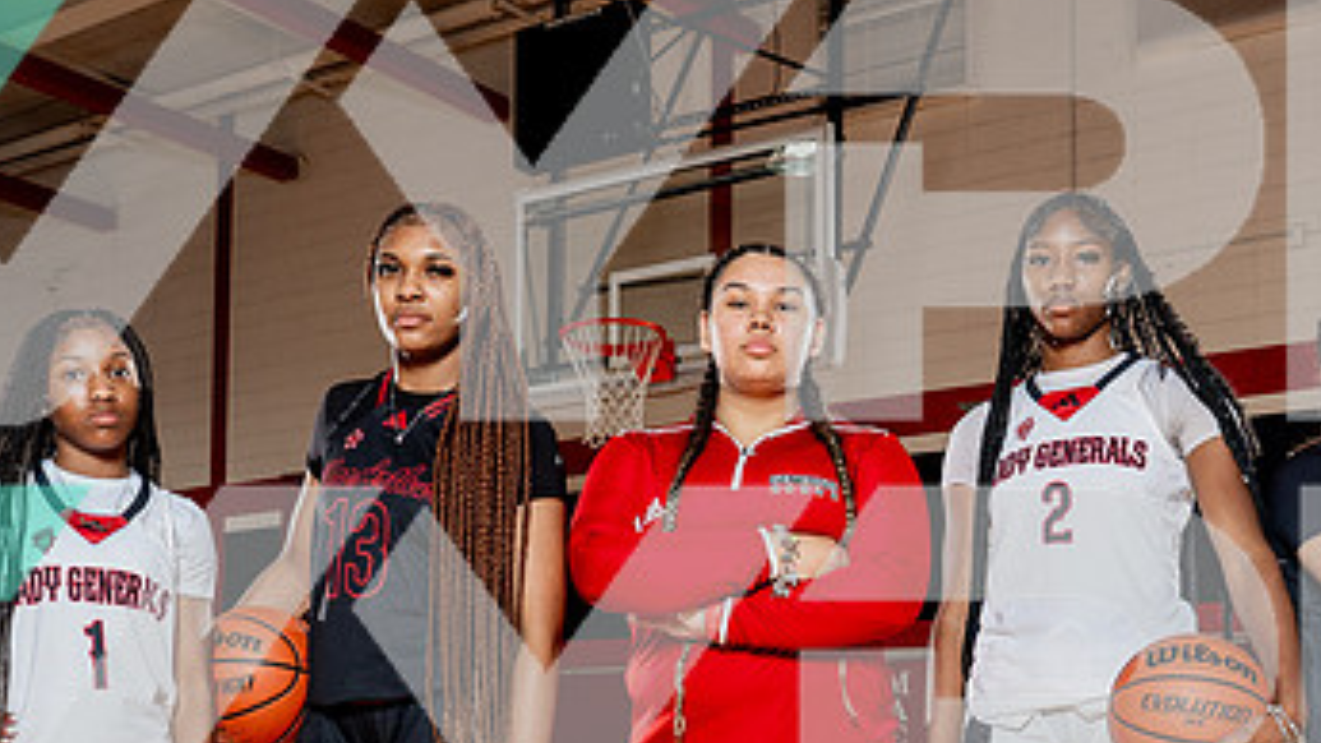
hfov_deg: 37.2
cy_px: 709
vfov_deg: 20.9
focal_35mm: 56
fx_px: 1961
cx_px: 718
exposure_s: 1/250
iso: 640
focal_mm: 27
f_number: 5.6
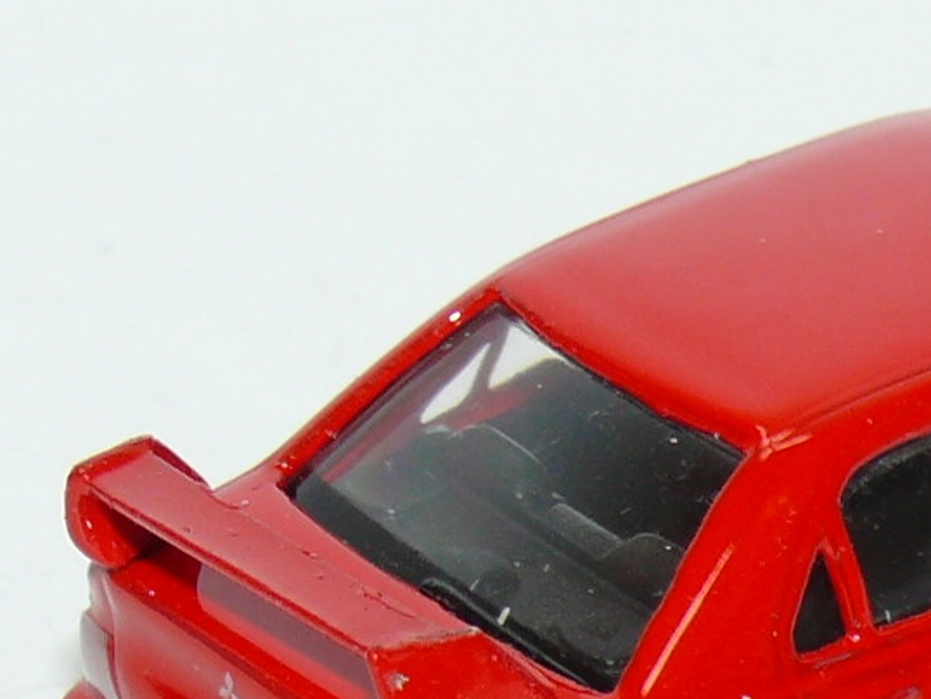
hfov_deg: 5.9
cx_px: 959
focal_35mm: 333
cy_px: 514
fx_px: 8960
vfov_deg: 4.5
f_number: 4
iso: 100
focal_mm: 14.1
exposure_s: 1/30
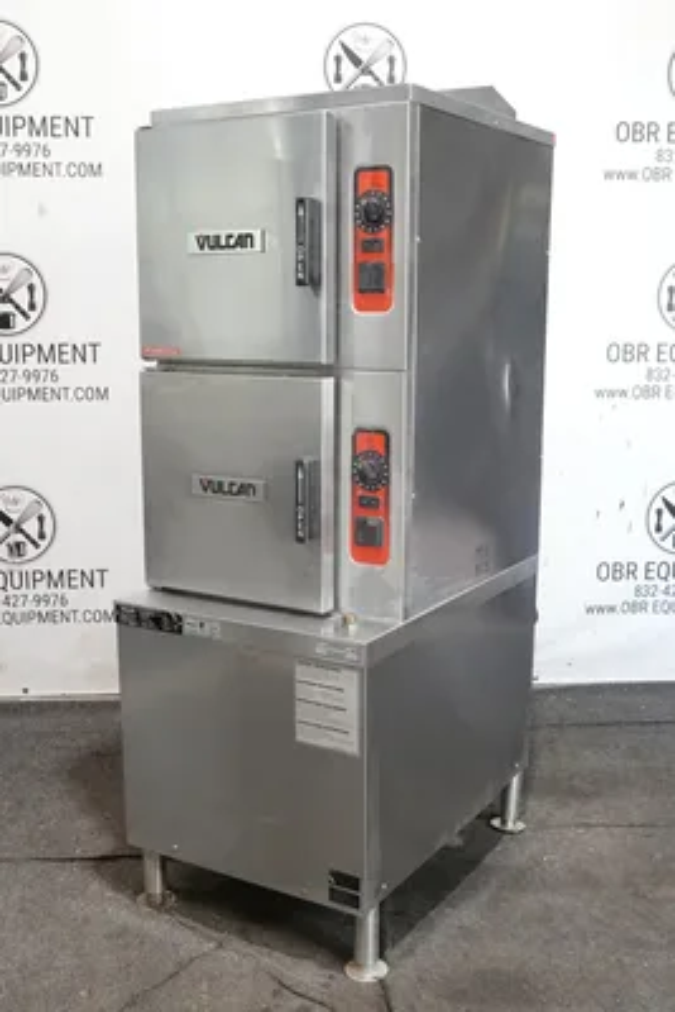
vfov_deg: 47.4
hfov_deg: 32.7
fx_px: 1152
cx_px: 338
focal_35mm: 41
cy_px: 506
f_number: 4
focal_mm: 15.28
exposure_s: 1/50
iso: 1600
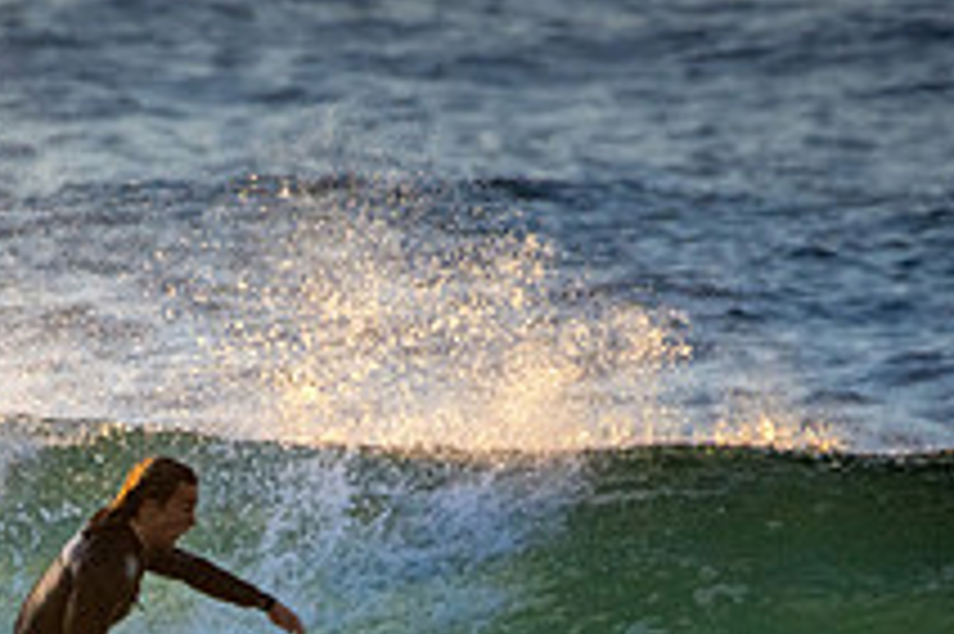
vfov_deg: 0.7
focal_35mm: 2056
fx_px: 54440
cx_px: 126
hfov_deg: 1.0
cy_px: 861
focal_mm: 500
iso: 1000
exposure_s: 1/2000
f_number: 5.6
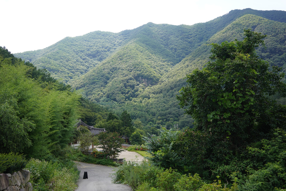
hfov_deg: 54.4
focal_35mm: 35
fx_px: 278
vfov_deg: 37.9
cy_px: 96
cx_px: 143
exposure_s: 1/100
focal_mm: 35
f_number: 6.3
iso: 100
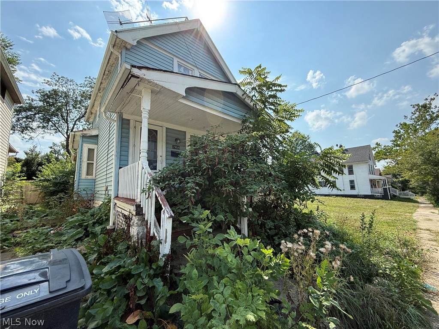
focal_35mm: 14
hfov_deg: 102.1
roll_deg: +1.7
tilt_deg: +10.9
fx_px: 178
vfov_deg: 85.7
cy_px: 164
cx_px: 220
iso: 64
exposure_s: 1/760
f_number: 2.2
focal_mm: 2.22
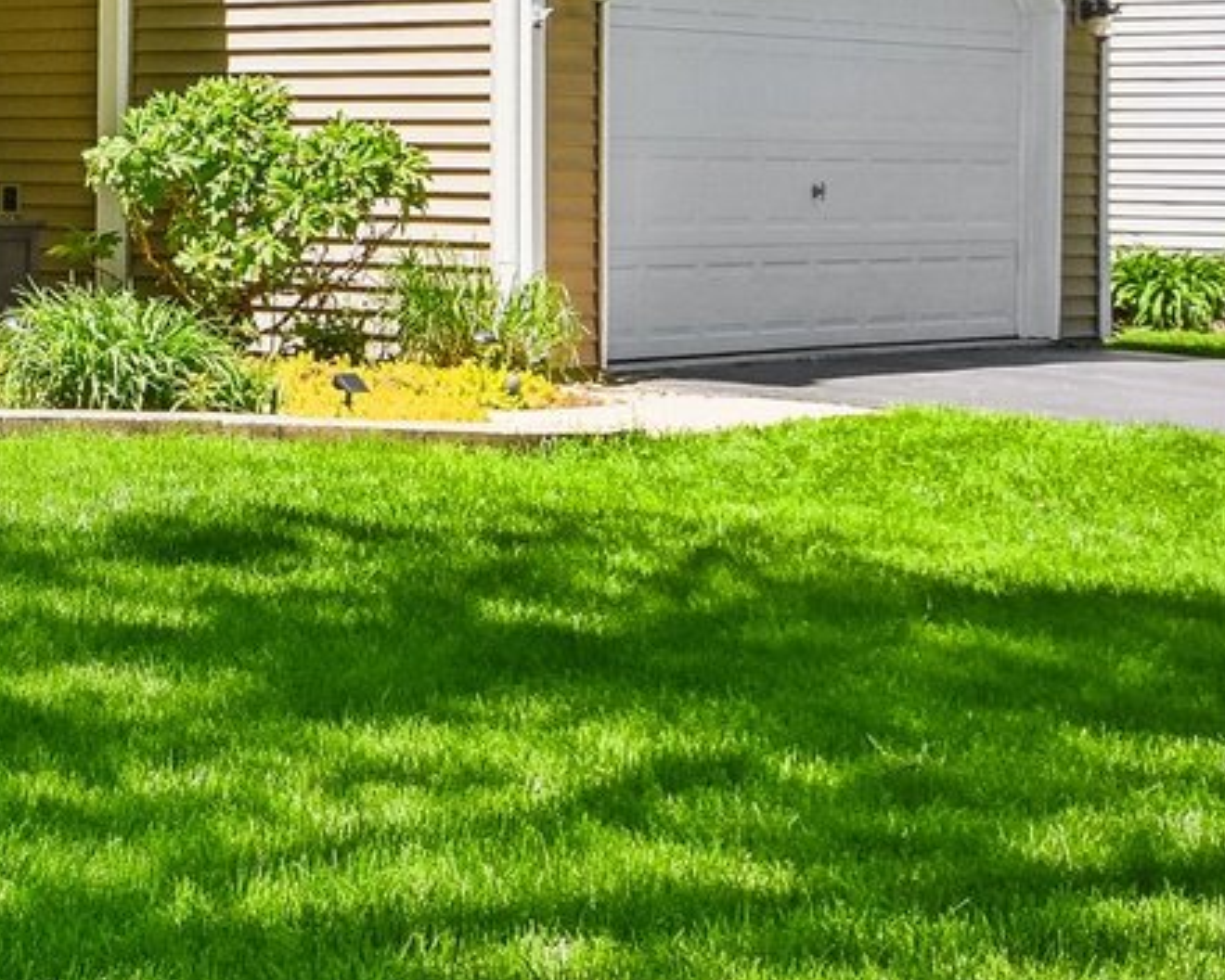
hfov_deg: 19.0
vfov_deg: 16.9
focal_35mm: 83
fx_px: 3009
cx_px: -810
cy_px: -459
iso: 500
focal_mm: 16
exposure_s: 1/400
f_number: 8
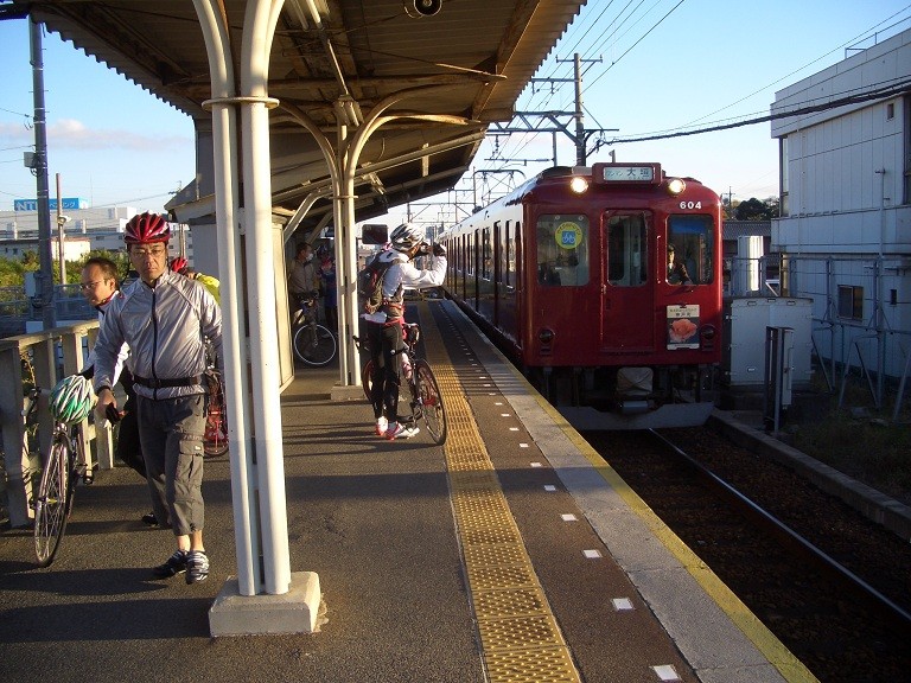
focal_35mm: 35
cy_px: 342
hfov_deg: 52.6
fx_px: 921
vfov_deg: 40.7
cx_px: 456
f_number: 2.6
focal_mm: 5.8
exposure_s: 1/320
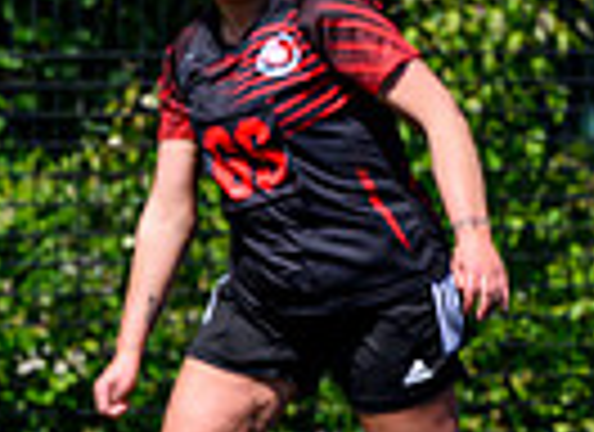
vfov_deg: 2.0
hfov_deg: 2.8
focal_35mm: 725
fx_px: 12306
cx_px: 1189
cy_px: 231
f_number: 4
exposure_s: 1/2500
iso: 250
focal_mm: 130
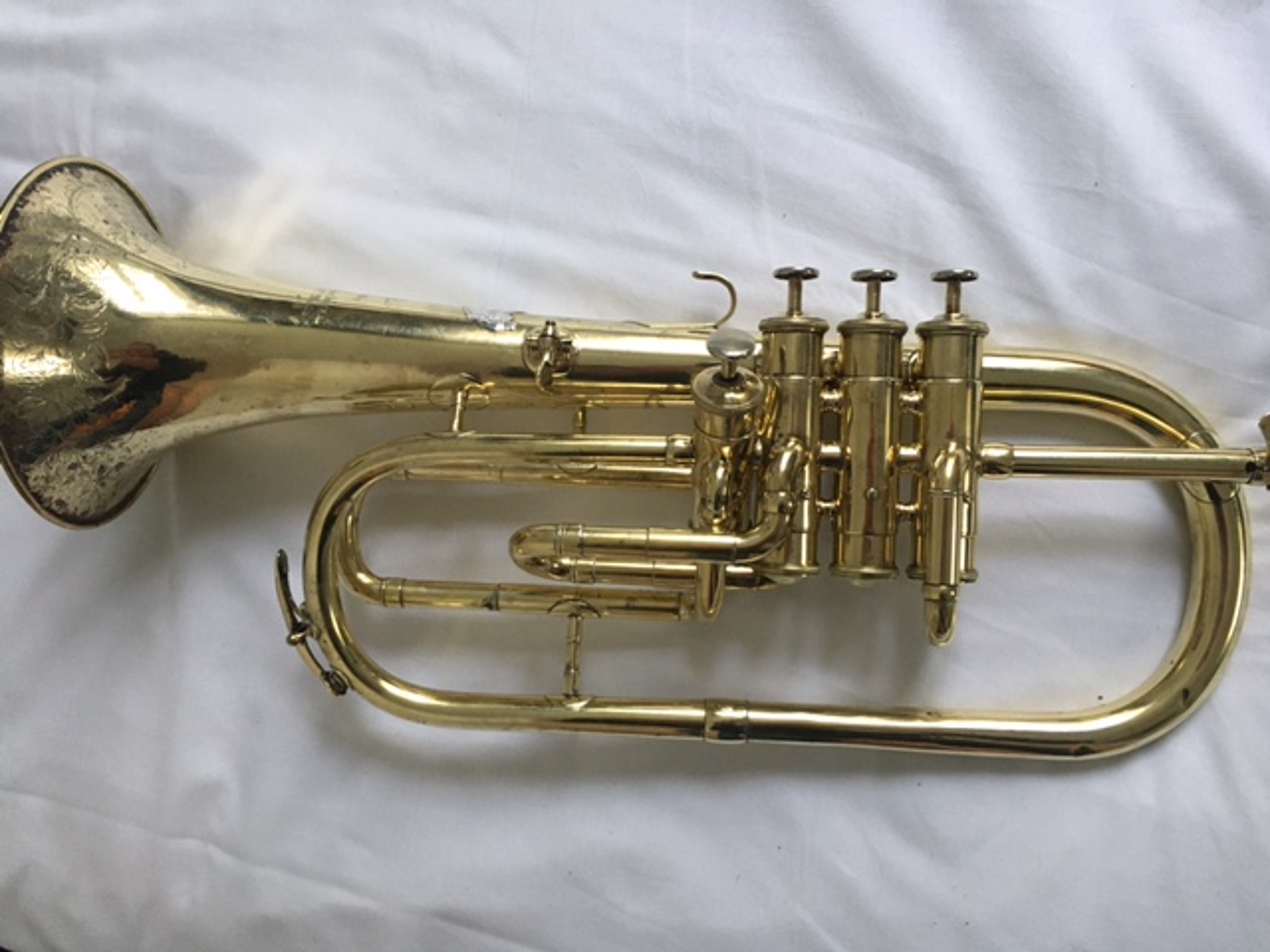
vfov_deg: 48.2
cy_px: 476
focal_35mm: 29
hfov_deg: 61.7
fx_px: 1064
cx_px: 635
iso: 160
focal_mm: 4.15
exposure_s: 1/33
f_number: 2.2
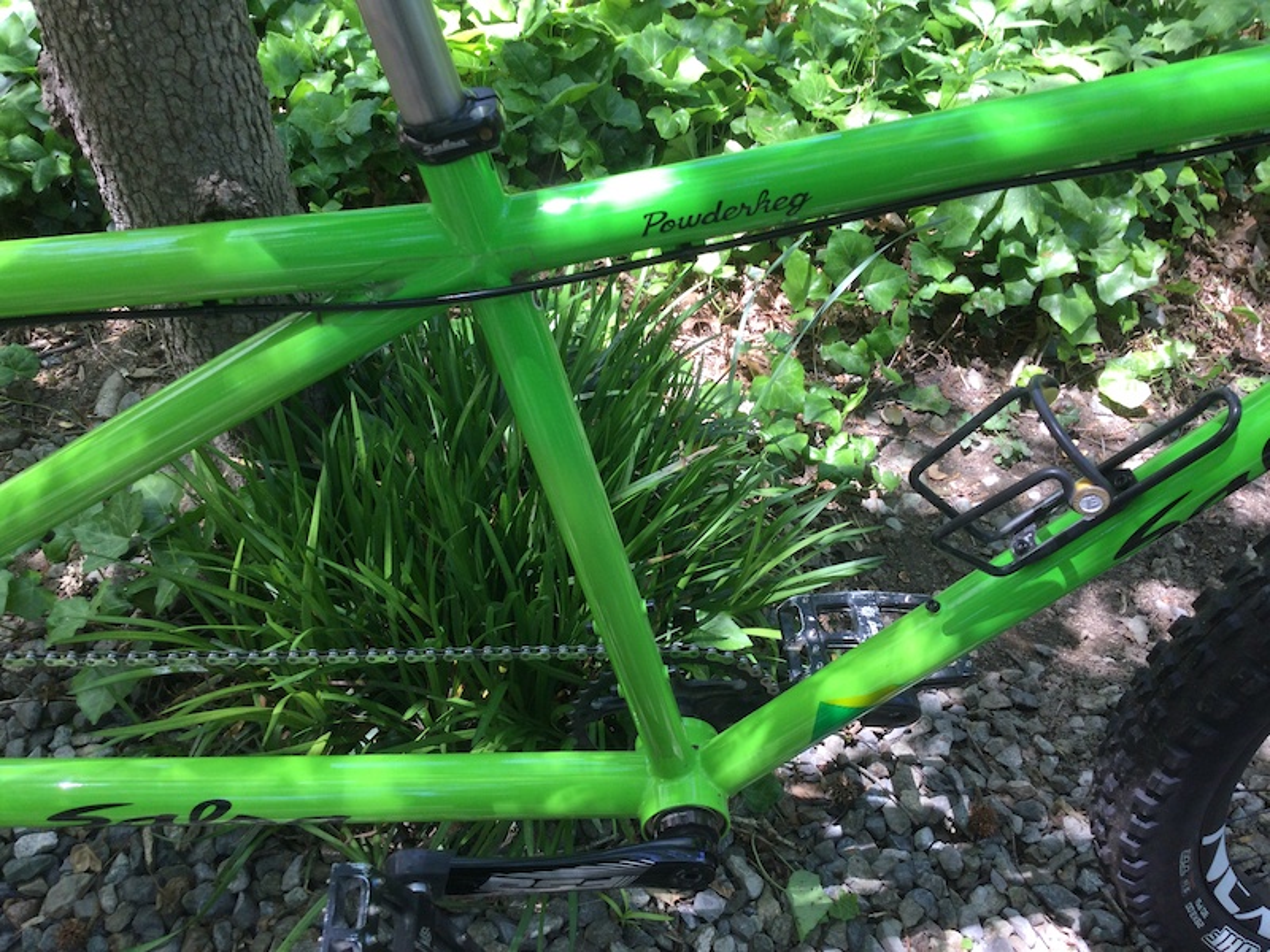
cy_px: 476
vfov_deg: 45.4
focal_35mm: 31
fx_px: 1137
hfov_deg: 58.4
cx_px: 635
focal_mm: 3.3
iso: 32
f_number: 2.4
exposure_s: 1/60
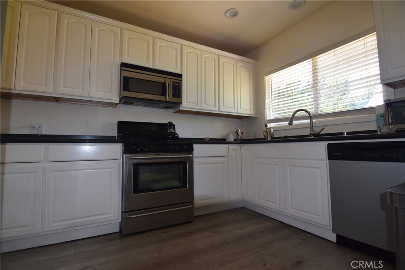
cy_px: 135
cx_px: 202
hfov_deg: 95.0
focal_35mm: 16
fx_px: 186
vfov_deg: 72.1
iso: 800
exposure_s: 1/100
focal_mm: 11
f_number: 5
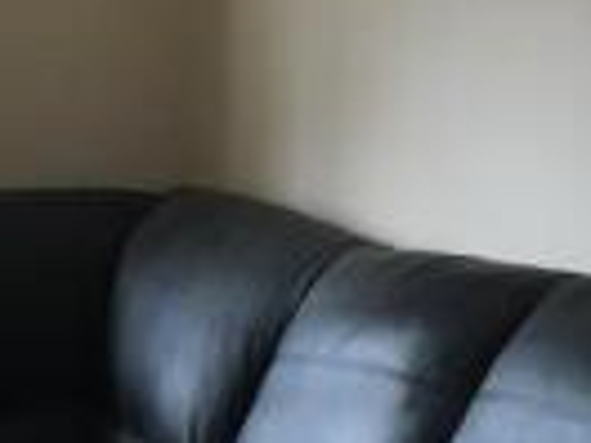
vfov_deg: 11.6
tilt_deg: -7.5
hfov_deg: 14.1
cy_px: 293
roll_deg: +1.0
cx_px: -378
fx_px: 2185
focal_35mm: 128
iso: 32
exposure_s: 1/33
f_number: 2.2
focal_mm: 4.15
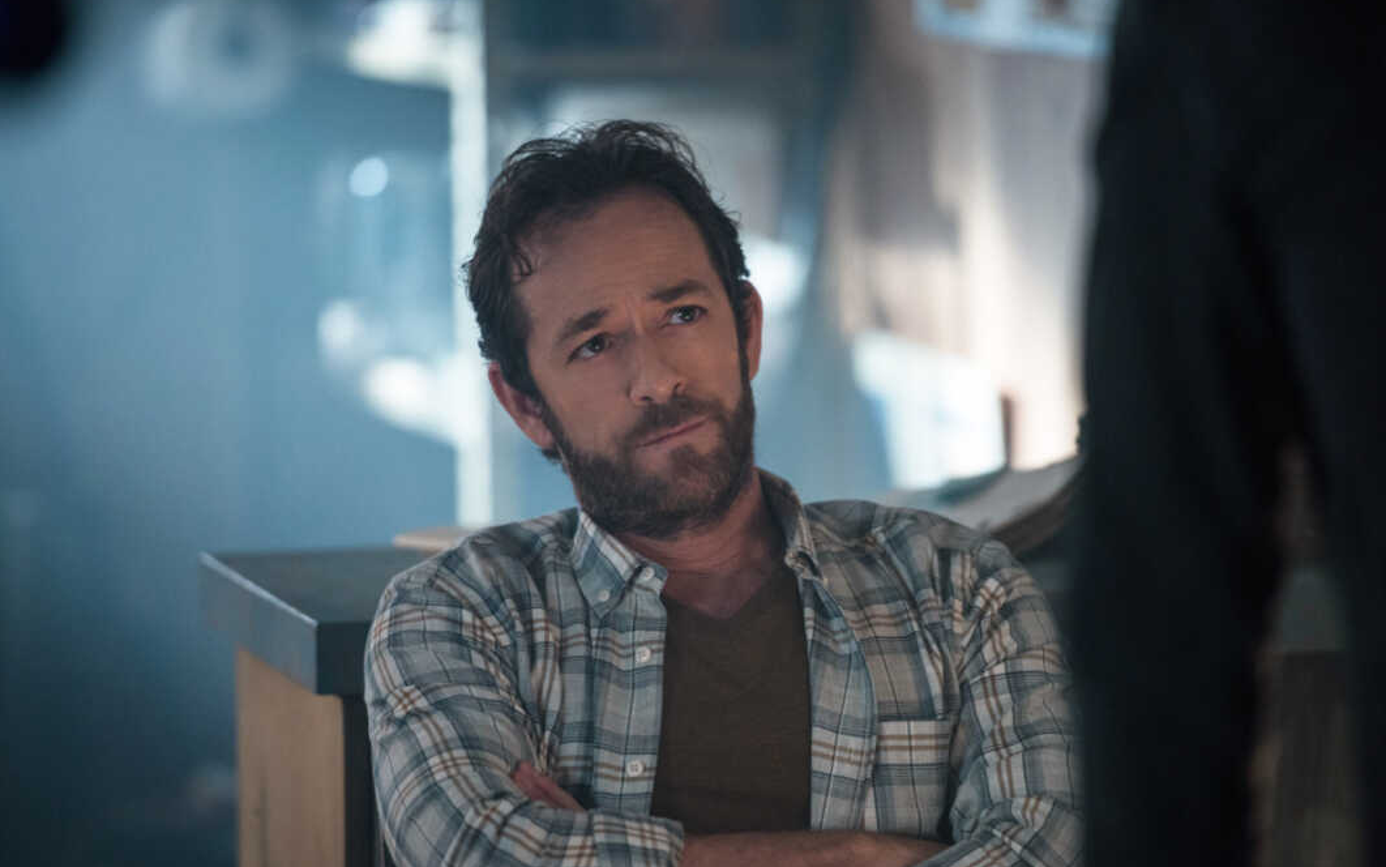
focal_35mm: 205
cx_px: 696
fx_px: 7744
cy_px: 459
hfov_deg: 10.2
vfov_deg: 6.4
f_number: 2.8
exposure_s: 1/125
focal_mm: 200
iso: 1600
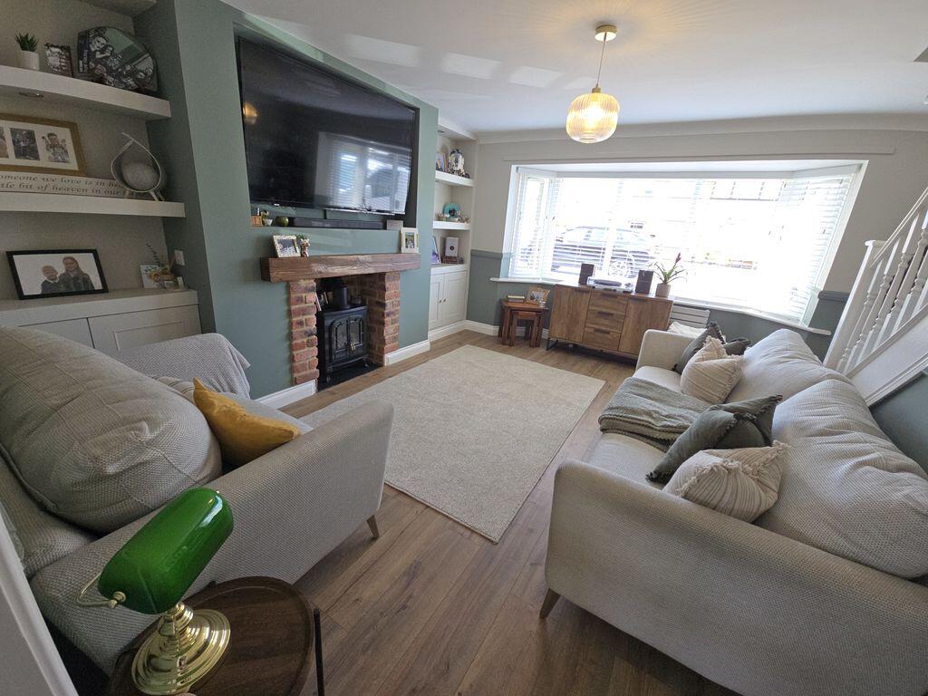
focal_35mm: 13
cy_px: 348
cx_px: 464
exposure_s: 1/60
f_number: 2.2
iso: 50
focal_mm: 2.2
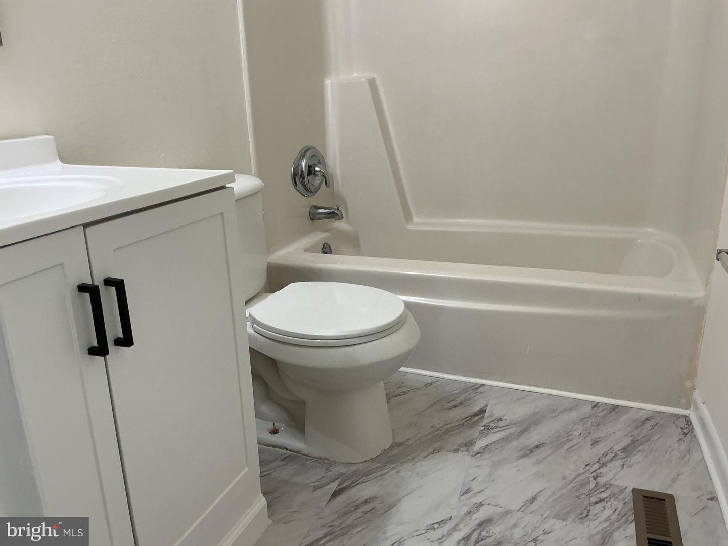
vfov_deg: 48.2
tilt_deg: -18.4
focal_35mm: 29
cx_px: 364
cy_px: 273
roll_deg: +3.4
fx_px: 610
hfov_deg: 61.7
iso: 50
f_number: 1.8
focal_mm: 3
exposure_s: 1/60
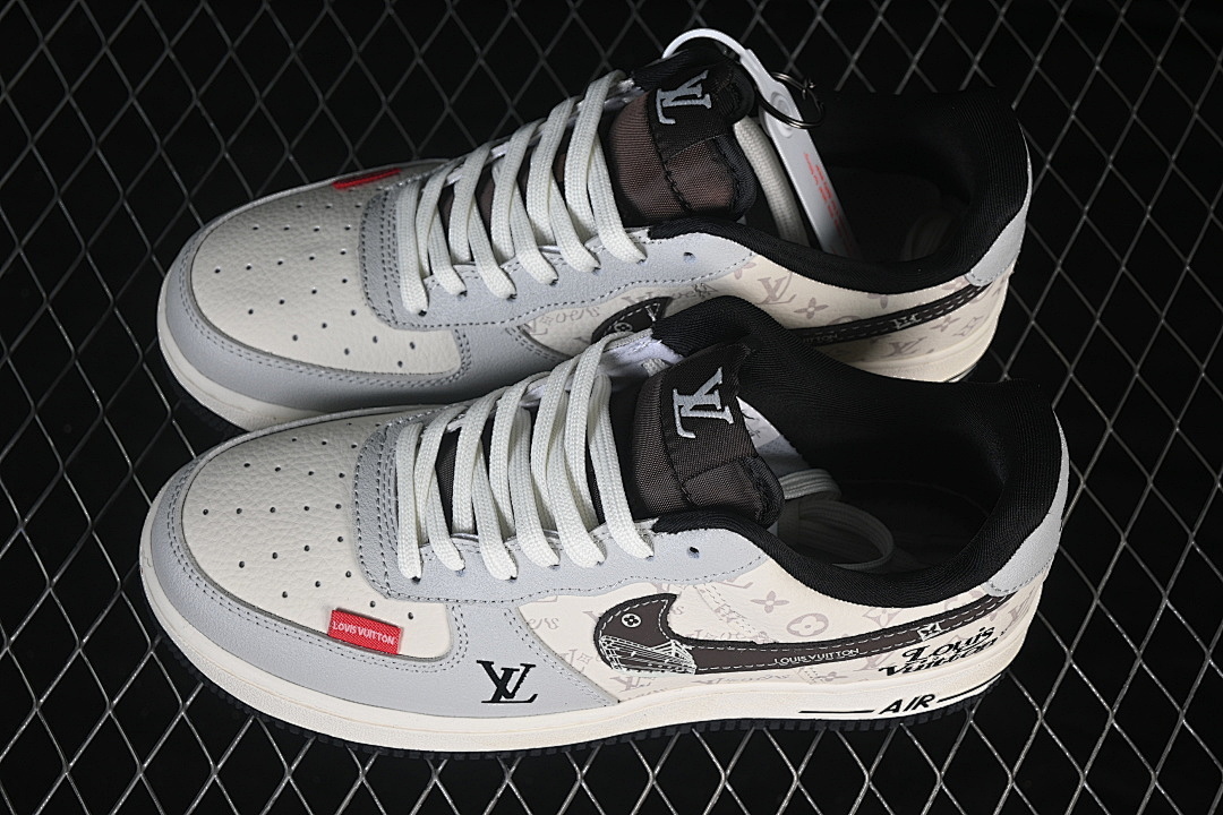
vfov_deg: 18.2
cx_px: 612
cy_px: 408
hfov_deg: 27.0
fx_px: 2548
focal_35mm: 75
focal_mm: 50
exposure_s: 1/80
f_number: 7.1
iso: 160
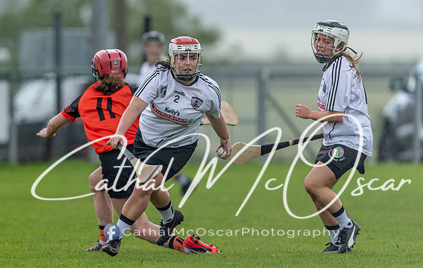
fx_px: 7453
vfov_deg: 2.1
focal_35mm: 644
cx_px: 152
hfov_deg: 3.3
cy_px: 132
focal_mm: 300
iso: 140
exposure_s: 1/1000
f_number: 2.8
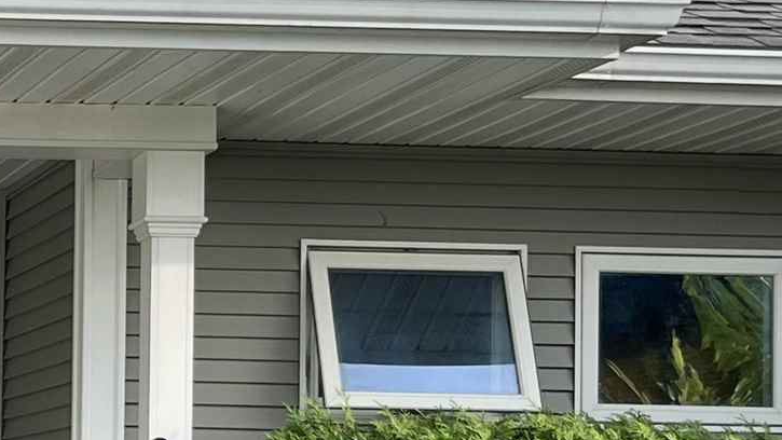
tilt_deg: +0.4
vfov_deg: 10.0
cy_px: 462
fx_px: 2489
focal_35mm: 120
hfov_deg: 16.2
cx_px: -426
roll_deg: -0.3
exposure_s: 1/1325
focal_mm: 5.1
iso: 50
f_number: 1.6
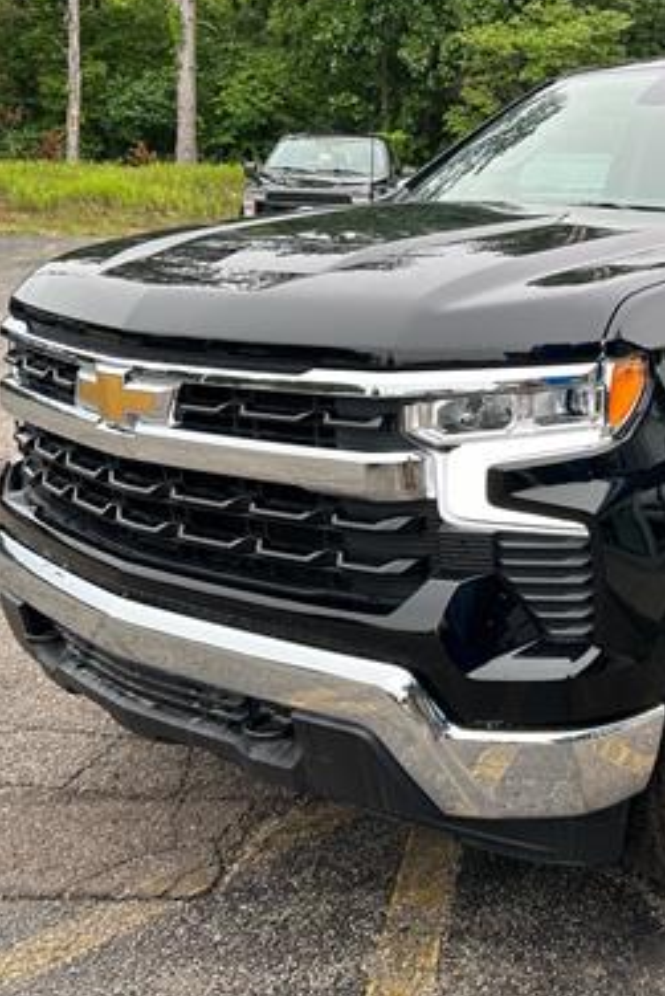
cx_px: 631
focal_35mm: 46
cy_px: 426
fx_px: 1273
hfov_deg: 27.9
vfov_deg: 42.6
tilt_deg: -11.8
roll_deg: +0.2
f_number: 1.5
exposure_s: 1/297
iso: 50
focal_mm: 5.7
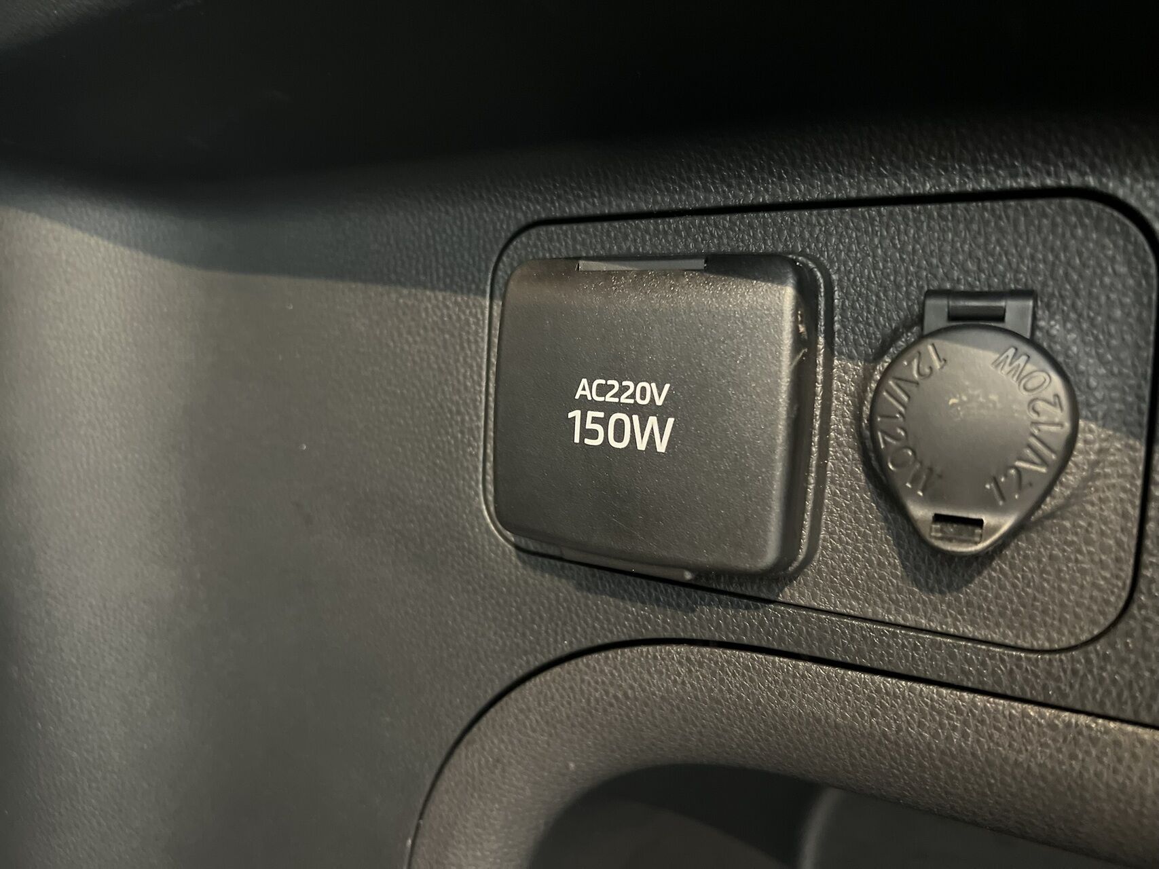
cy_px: 434
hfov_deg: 67.3
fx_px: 870
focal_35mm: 26
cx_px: 580
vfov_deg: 53.1
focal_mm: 5.7
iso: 640
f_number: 1.5
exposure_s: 1/25
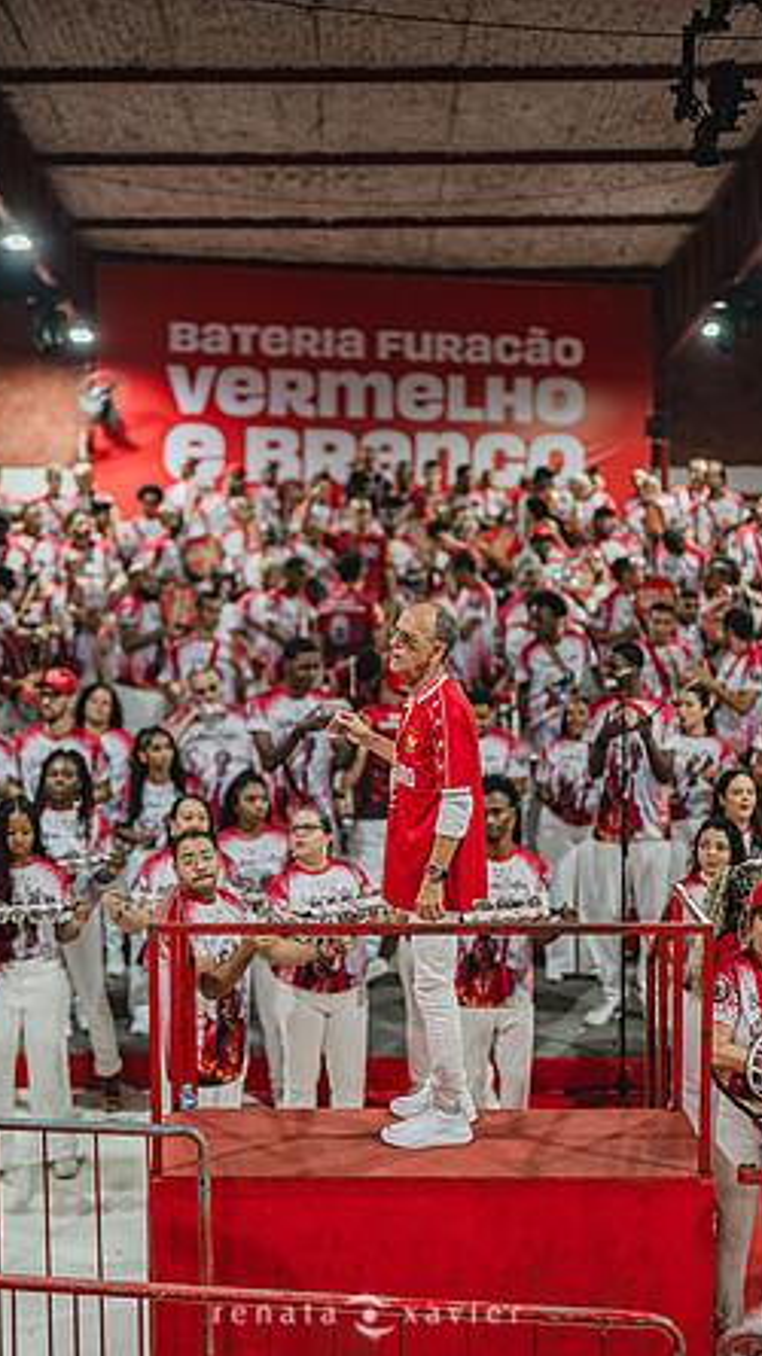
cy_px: 683
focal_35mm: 53
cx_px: 363
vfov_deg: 39.2
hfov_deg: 22.6
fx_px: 1906
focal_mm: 50
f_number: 1.2
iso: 800
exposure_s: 1/400
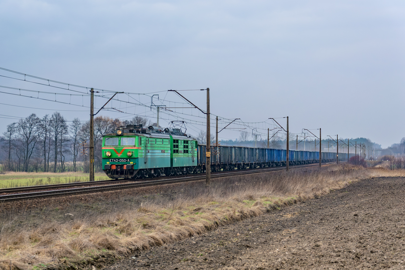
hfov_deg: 21.9
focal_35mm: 93
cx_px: 202
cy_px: 135
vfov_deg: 14.7
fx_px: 1046
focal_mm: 62
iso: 200
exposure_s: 1/400
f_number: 5.3
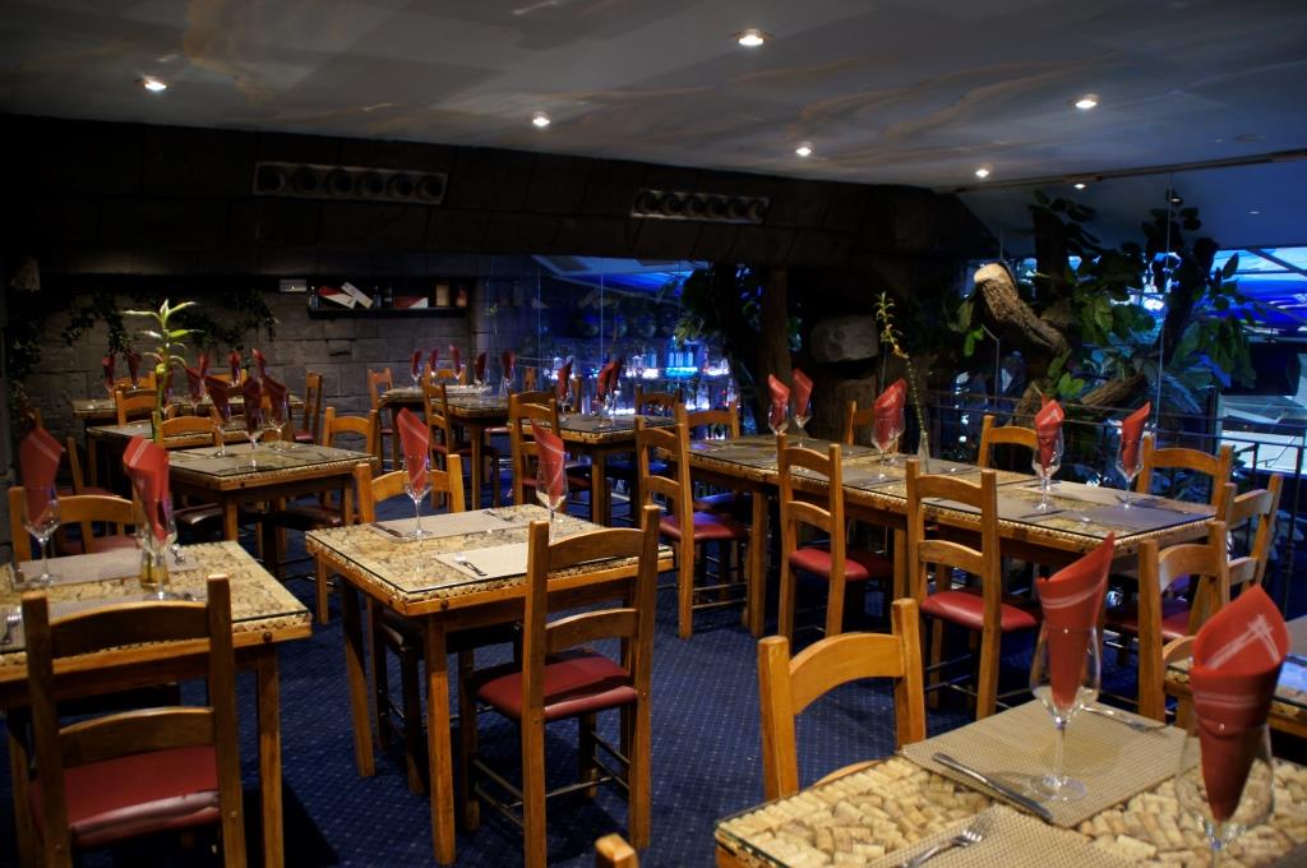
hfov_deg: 67.4
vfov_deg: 47.8
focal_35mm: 27
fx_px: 979
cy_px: 434
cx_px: 654
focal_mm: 18
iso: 1000
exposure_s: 1/30
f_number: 3.5
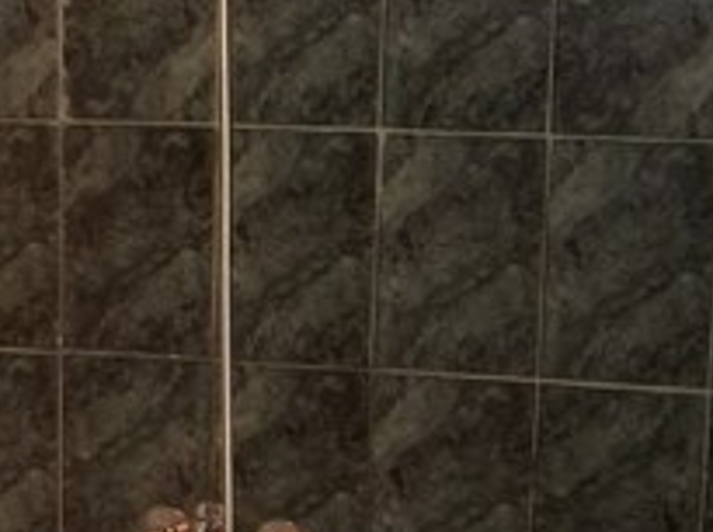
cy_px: 396
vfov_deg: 11.4
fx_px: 2652
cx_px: -317
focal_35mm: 129
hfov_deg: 14.4
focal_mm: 5.9
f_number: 3.3
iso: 160
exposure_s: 1/30
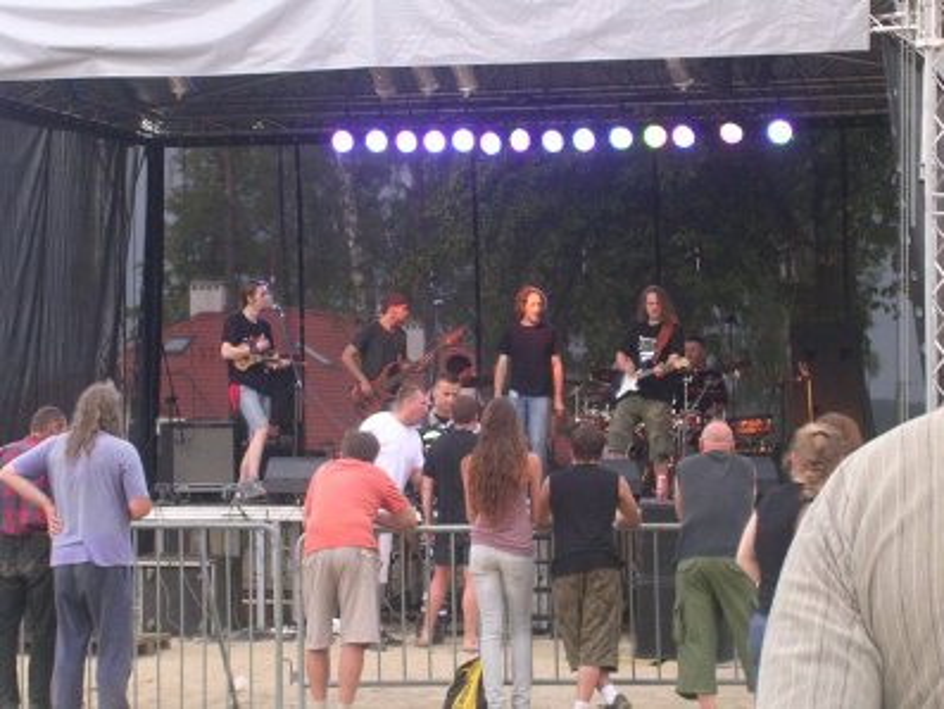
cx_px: 472
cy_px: 354
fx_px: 3137
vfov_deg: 12.9
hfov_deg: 17.1
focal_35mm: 115
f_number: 4.9
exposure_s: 1/21.8
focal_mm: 17.4
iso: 400
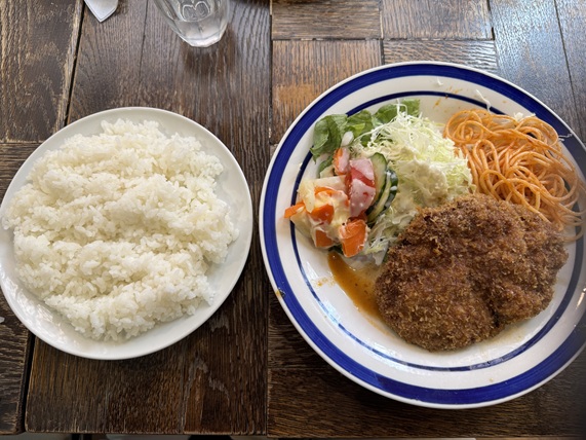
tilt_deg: -75.5
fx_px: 406
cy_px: 220
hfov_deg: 71.6
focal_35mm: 24
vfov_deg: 56.8
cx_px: 293
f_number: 1.78
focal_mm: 6.76
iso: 100
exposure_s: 1/50
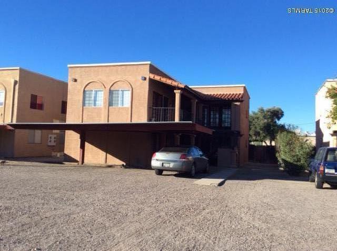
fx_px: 311
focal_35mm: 32
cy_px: 126
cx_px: 168
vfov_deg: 44.1
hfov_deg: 56.9
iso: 32
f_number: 2.4
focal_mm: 3.3
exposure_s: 1/817
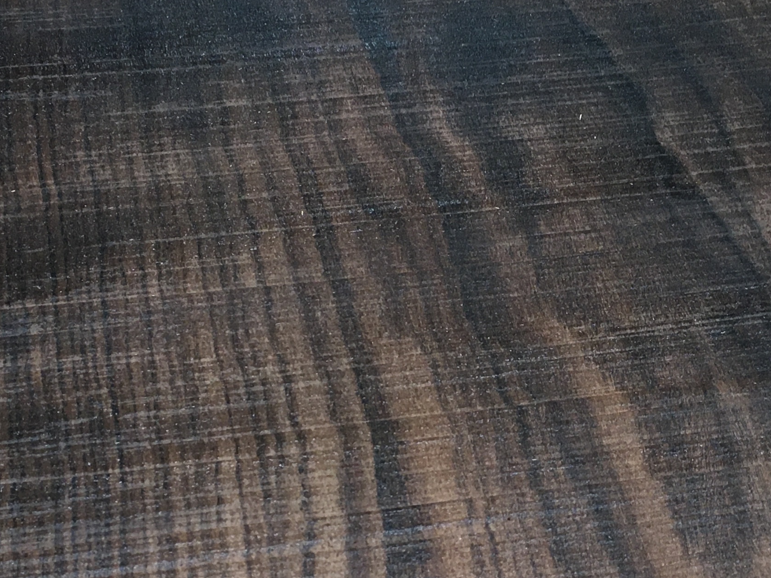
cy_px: 466
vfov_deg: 20.8
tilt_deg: -51.5
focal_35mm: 70
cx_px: 398
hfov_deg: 27.8
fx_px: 1559
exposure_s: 1/33
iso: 100
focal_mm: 4.15
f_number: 2.2
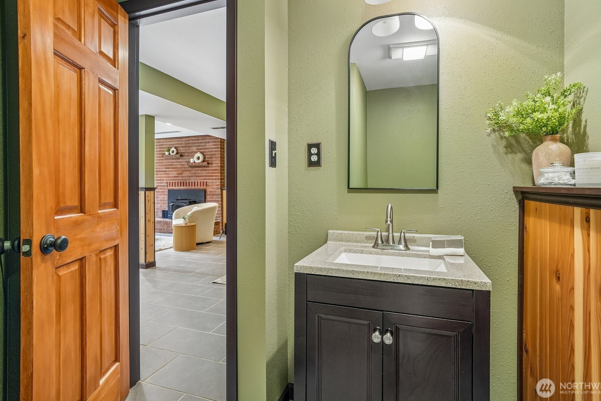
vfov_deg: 70.4
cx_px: 308
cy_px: 190
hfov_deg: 93.3
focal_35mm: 17
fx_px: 284
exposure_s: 1/3.33
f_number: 8
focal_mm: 16
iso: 1600
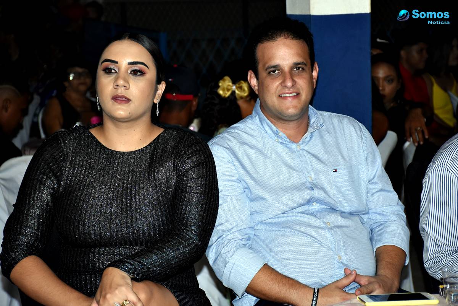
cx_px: 229
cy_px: 153
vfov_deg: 12.2
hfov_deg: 18.2
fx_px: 1431
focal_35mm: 112
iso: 1600
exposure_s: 1/100
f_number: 5
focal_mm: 75
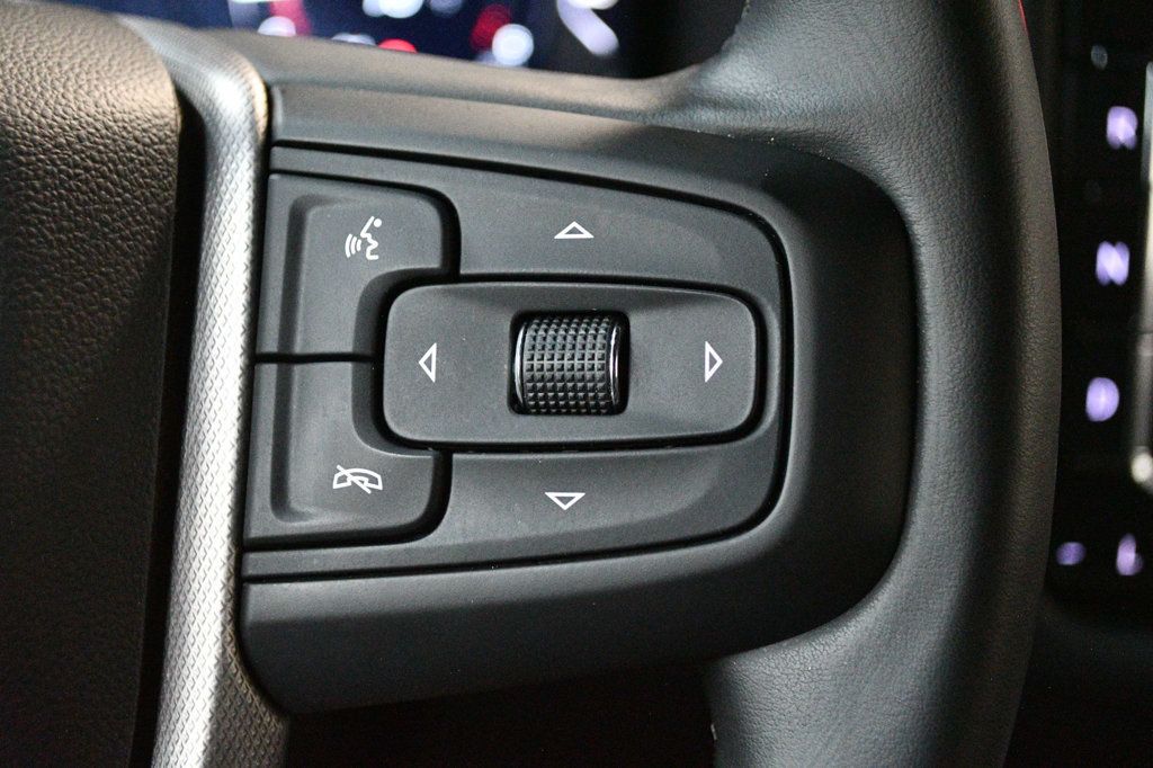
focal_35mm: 57
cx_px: 576
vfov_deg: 23.8
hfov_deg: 35.1
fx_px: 1825
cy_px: 384
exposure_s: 1/60
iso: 11400
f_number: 5
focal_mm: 38
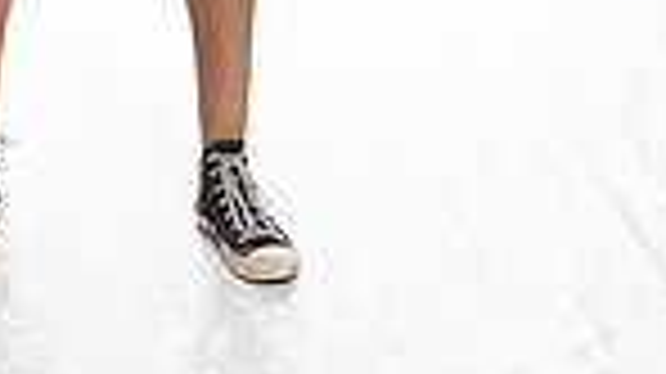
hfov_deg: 13.4
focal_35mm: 159
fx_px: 2806
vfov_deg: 7.2
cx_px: 72
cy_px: -505
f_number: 8
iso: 400
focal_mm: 50
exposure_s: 1/250
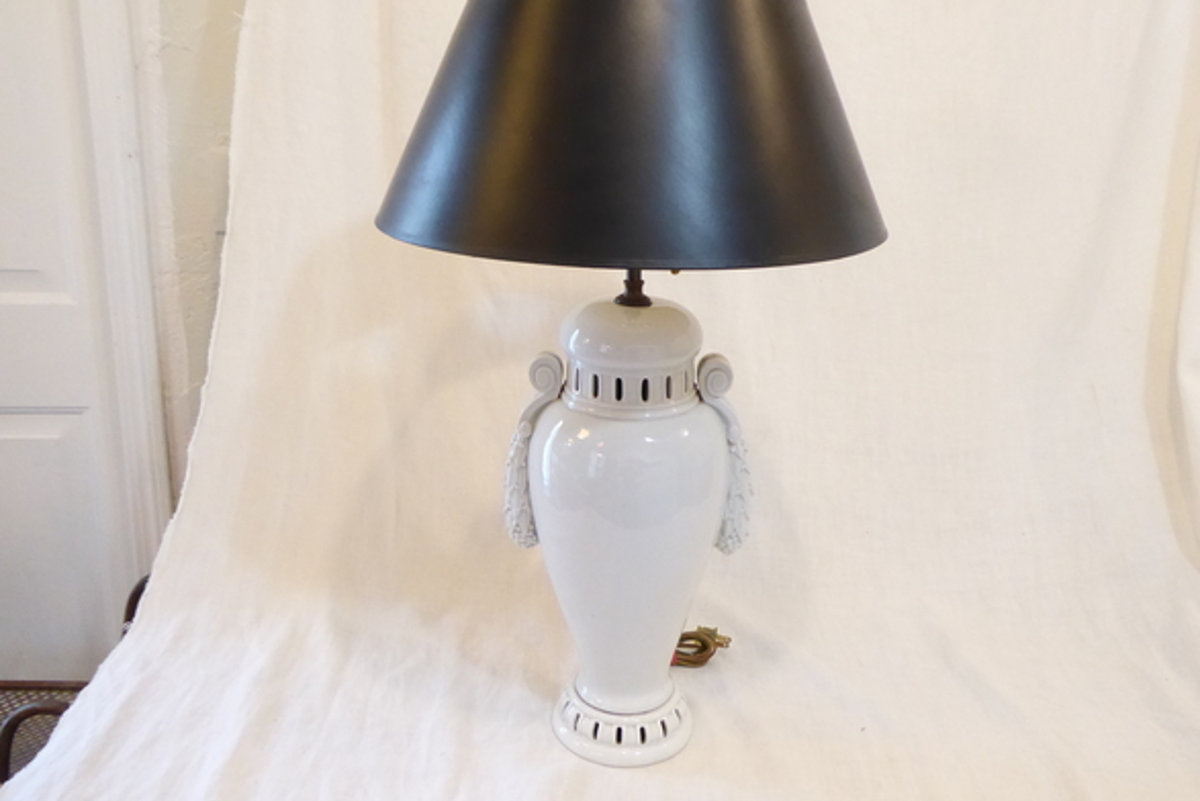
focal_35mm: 34
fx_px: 1134
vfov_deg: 38.9
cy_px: 366
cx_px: 611
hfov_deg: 55.8
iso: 800
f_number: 3.5
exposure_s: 1/40
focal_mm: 5.4
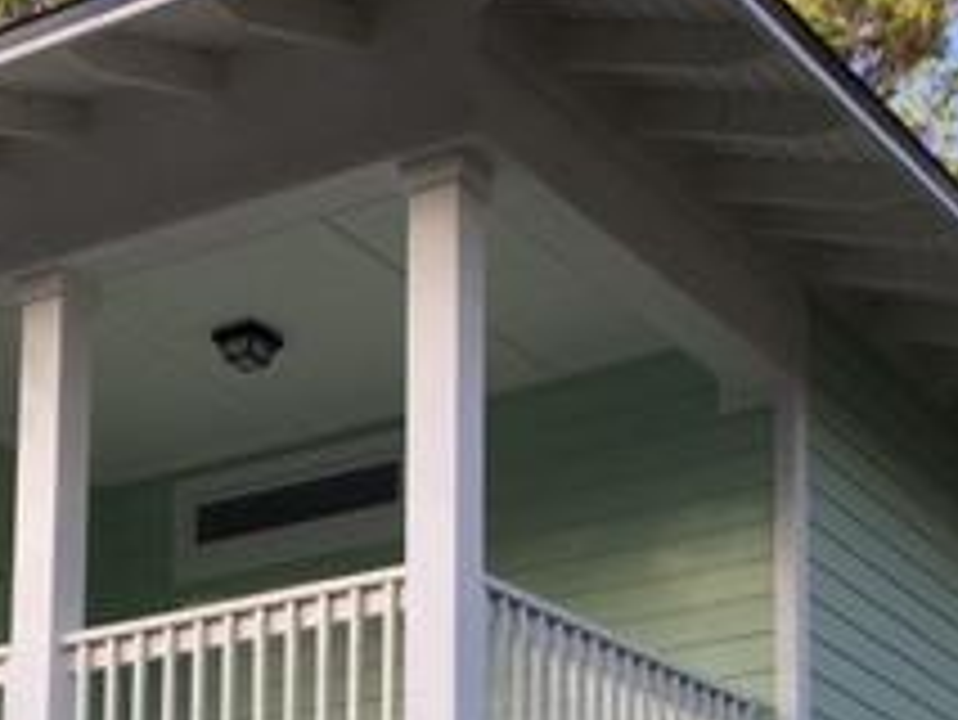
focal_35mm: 87
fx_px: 2409
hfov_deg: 22.3
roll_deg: -1.3
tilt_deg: +9.5
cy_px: 954
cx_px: 247
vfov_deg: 16.0
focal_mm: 4.15
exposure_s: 1/413
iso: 25
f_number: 2.2
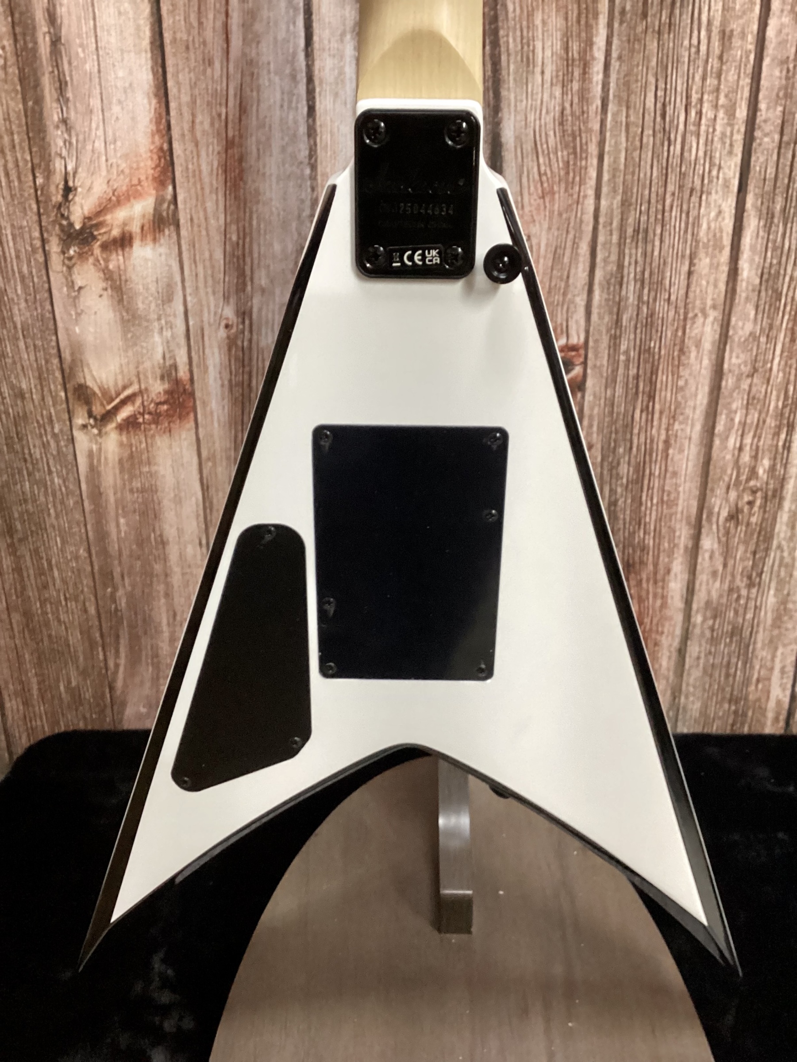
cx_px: 398
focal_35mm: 31
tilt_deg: -25.4
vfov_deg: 58.3
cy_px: 531
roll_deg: +0.6
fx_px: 951
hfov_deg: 45.5
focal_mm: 3.3
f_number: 2.4
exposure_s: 1/50
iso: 320
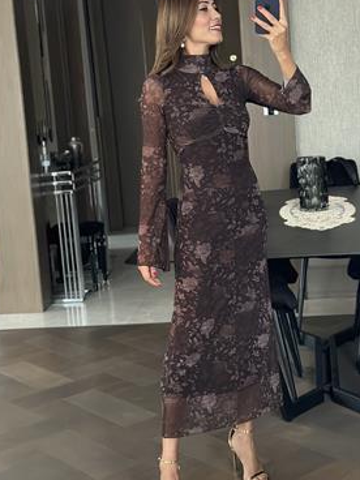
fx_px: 915
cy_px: 226
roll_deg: +4.2
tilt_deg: -19.0
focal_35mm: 66
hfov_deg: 22.2
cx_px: 214
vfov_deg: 29.4
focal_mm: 6.86
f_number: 1.78
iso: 800
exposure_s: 1/39
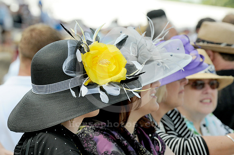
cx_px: 117
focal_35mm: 240
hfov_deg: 8.6
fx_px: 1558
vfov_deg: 5.7
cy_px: 78
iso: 400
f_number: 6.3
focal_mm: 160
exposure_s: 1/640
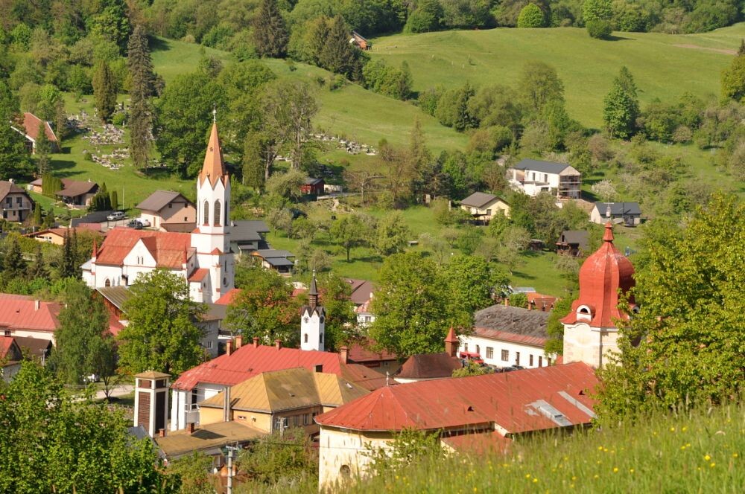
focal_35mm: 168
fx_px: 3472
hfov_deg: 12.2
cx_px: 372
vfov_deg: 8.1
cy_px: 247
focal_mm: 112
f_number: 11
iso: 200
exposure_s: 1/60
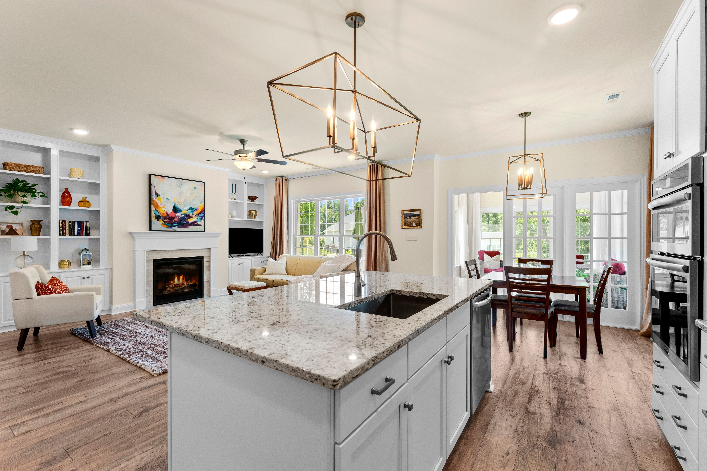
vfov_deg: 75.1
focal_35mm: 16
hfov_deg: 98.2
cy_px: 236
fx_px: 306
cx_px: 354
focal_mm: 15.6
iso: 1250
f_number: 9
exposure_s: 1/15
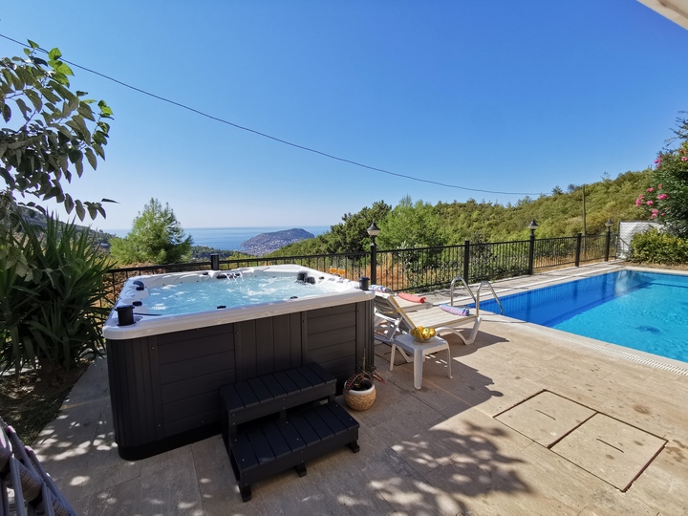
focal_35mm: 16
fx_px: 318
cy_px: 258
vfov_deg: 78.1
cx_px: 344
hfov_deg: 94.5
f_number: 2.2
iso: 50
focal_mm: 2.35
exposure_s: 1/1684
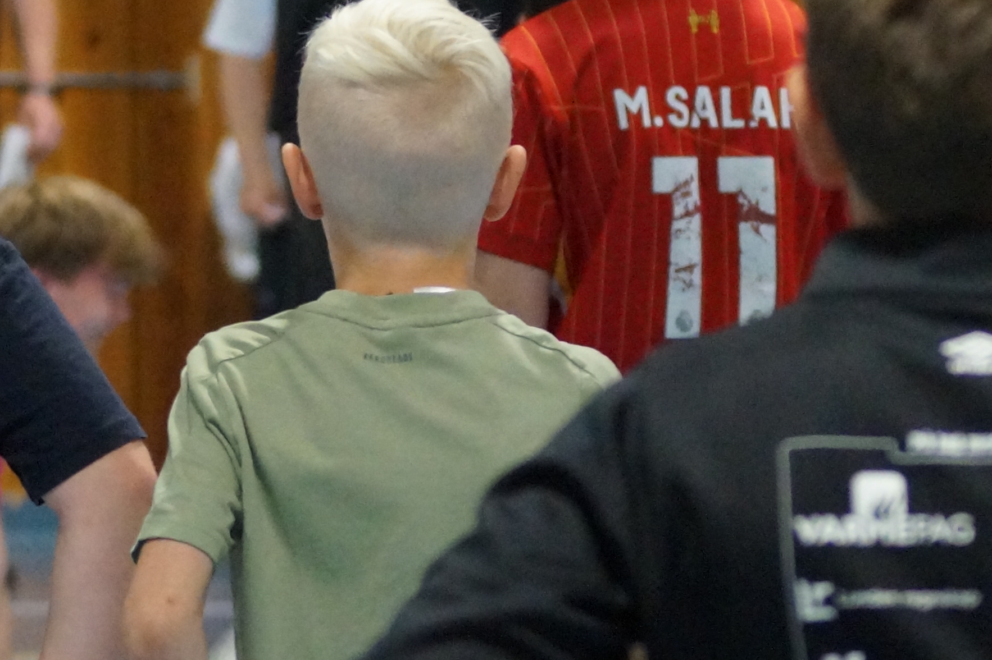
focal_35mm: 487
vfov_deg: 2.8
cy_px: -19
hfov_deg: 4.2
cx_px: 428
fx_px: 13401
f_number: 4.5
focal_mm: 105
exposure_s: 1/100
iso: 3200
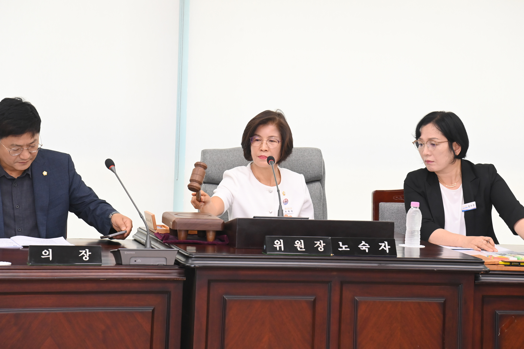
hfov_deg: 17.1
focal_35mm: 120
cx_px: 262
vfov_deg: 11.4
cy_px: 174
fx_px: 1747
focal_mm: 120
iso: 3200
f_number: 6.3
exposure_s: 1/250
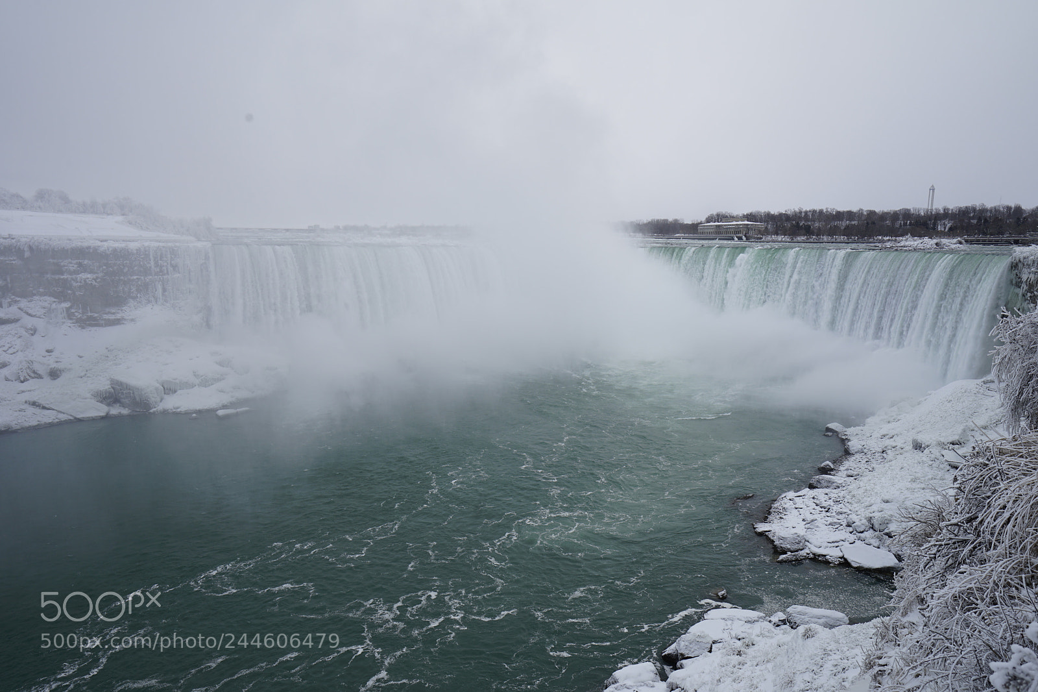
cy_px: 346
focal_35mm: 25
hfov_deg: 71.5
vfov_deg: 51.3
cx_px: 519
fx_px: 721
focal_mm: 25
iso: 100
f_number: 10
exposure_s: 1/100
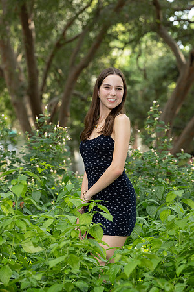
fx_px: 1617
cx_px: 97
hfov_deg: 6.9
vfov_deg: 10.3
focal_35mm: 200
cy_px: 146
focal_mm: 200
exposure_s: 1/200
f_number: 8
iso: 1000
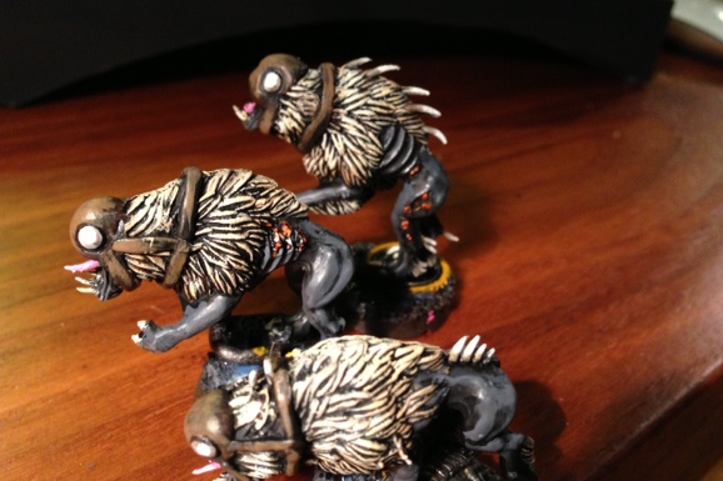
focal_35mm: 38
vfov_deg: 35.0
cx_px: 368
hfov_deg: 50.7
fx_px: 763
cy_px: 276
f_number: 2.4
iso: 250
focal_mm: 4.13
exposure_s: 1/20
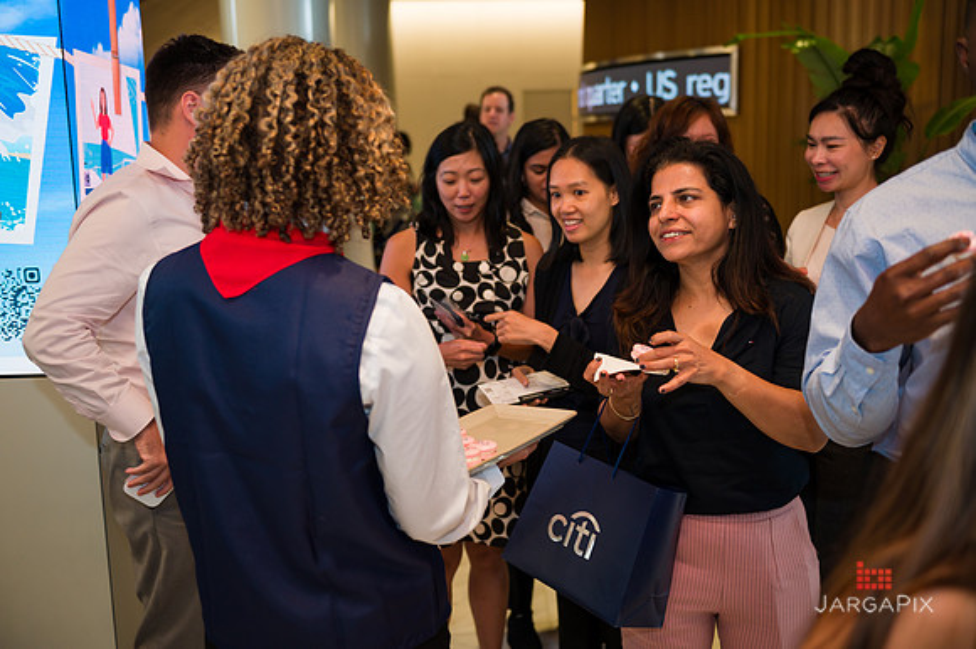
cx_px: 488
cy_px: 324
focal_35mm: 38
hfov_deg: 50.7
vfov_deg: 35.0
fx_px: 1030
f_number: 3.2
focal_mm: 38
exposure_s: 1/200
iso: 400
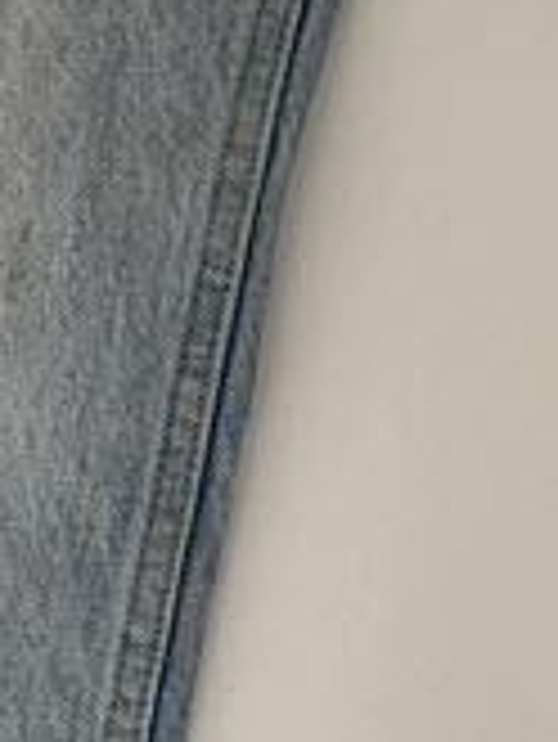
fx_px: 3649
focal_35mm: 170
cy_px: -45
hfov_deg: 8.7
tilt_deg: -82.3
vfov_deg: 11.5
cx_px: 616
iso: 125
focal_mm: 4.25
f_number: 1.8
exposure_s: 1/79
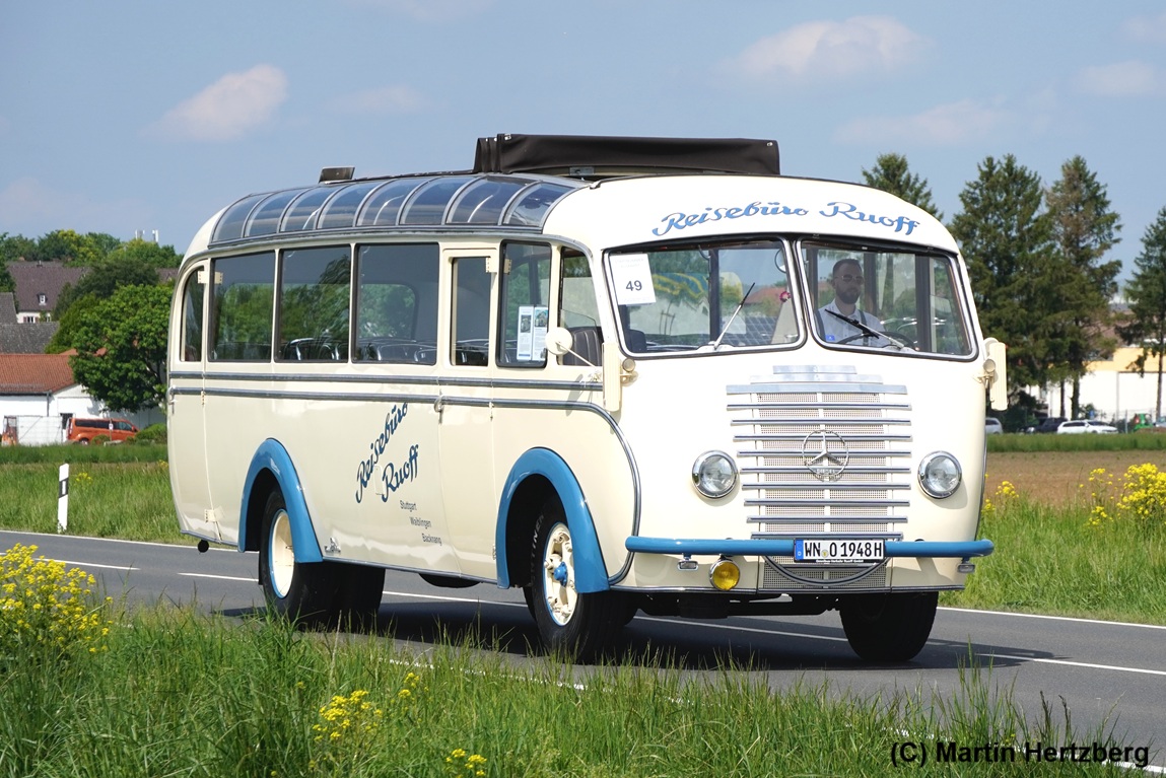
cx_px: 583
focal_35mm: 110
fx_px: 3548
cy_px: 389
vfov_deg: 12.5
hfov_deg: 18.7
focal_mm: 73
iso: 250
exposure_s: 1/2000
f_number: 5.6
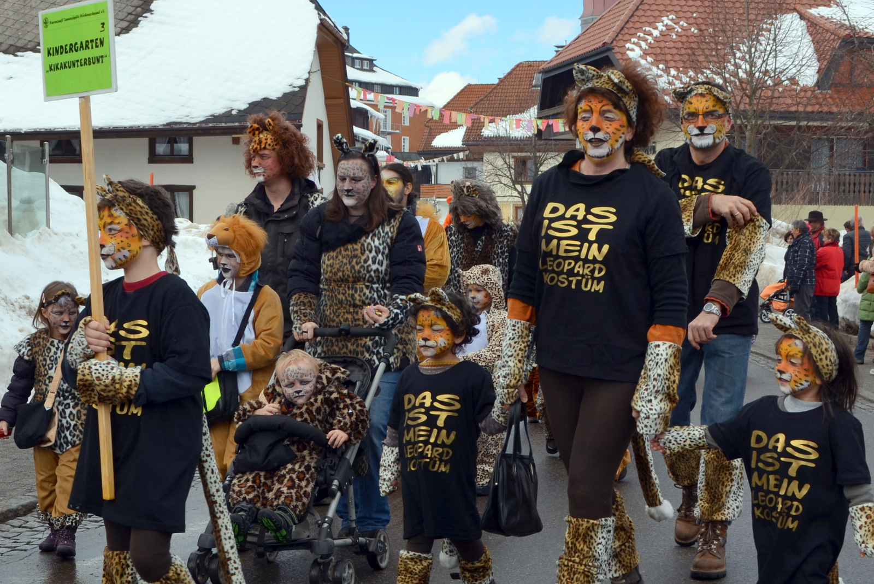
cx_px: 437
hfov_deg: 57.2
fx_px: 802
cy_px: 292
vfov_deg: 40.0
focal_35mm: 33
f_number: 9
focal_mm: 22
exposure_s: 1/200
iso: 100
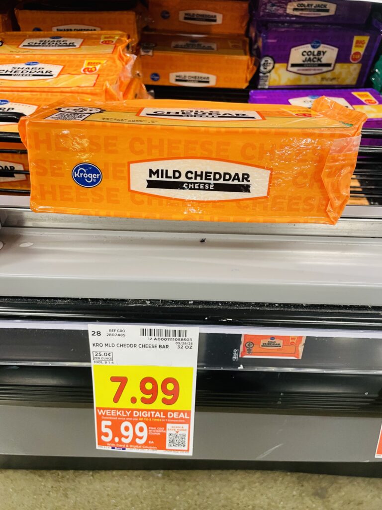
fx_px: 383
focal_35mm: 26
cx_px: 191
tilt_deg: -42.1
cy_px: 255
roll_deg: -1.6
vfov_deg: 67.3
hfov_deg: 53.1
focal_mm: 4.2
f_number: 1.6
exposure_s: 1/60
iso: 125
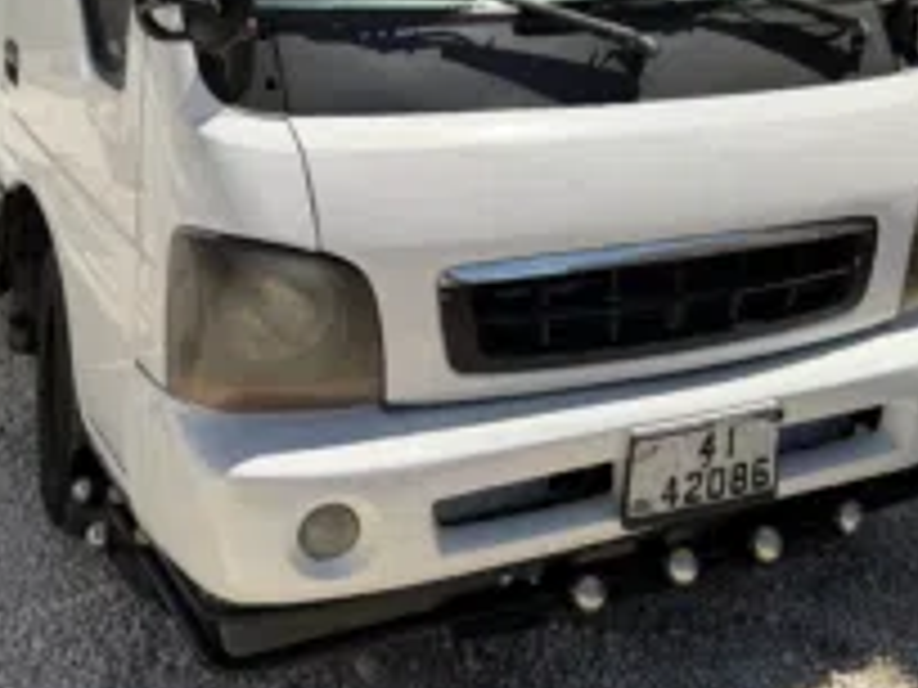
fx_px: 1246
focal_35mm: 47
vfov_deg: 28.9
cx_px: 342
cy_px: 0
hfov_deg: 40.1
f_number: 1.78
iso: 80
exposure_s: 1/5319
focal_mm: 6.76
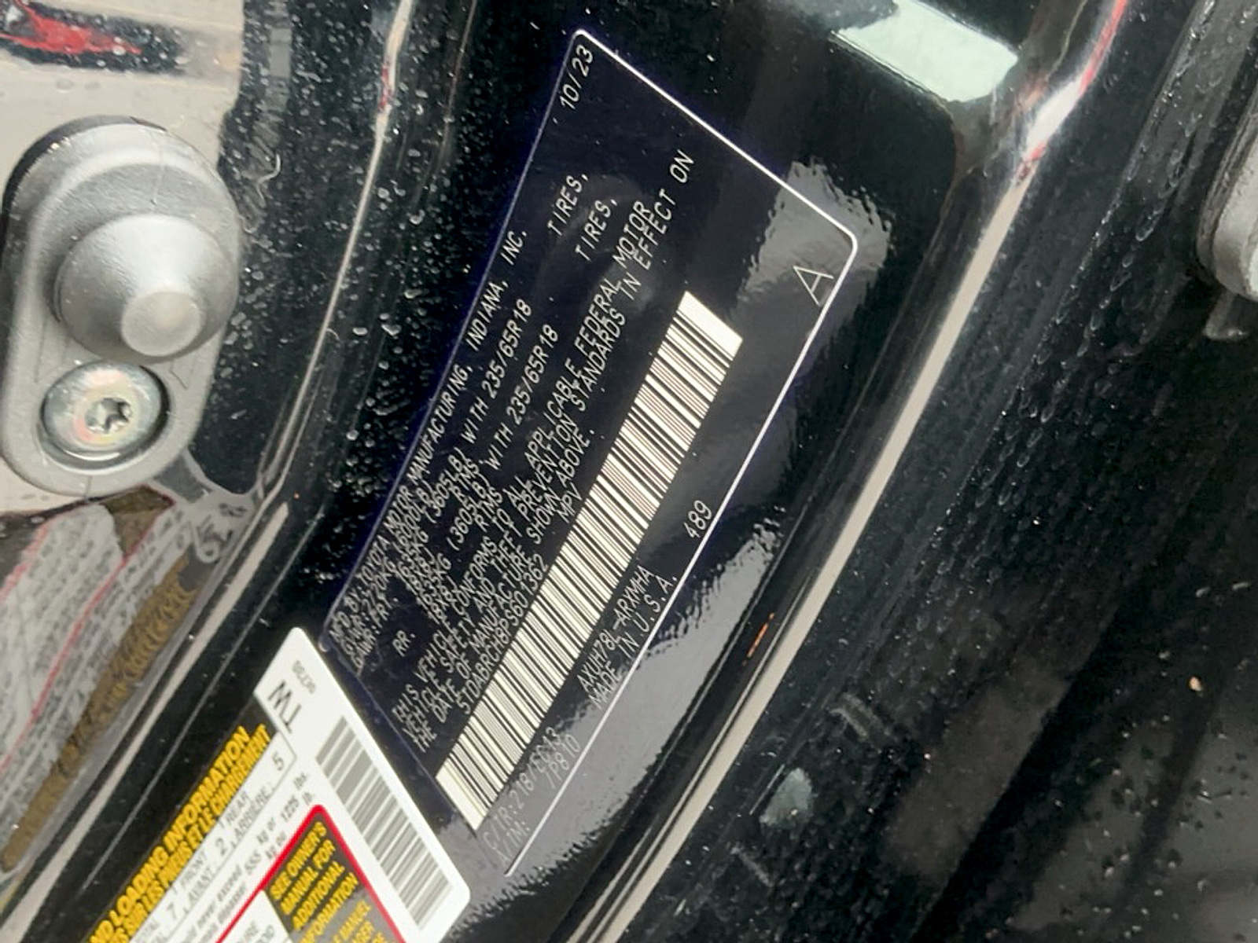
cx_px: 629
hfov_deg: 60.0
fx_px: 1090
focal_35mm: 30
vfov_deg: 46.8
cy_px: 472
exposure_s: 1/60
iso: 160
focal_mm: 3
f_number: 1.8
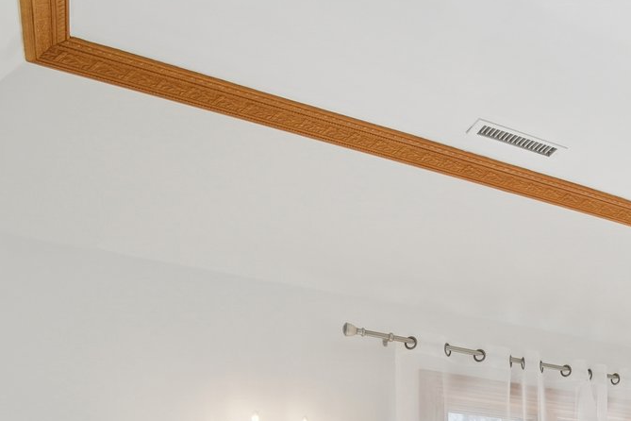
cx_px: 889
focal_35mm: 49
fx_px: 859
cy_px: 593
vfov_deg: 23.3
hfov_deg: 29.3
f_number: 8
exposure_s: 1/100
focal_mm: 16
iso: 400
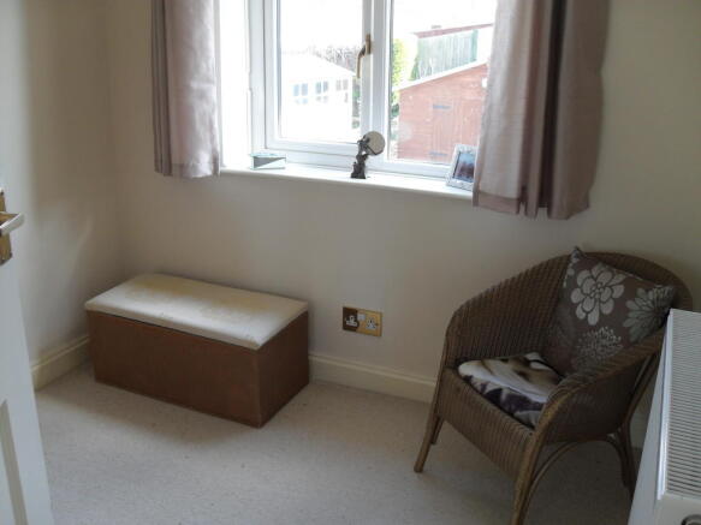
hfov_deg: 52.6
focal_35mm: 35
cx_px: 350
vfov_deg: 40.7
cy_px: 262
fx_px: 709
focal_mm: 6.2
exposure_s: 1/45
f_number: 2.8
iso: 100
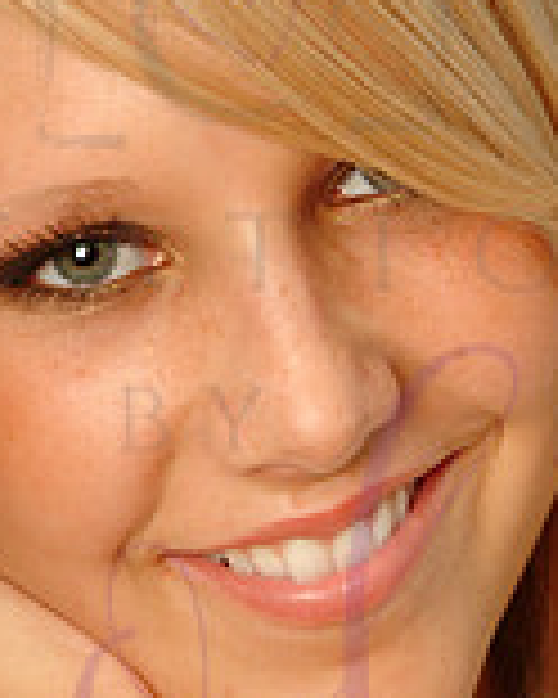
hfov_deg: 2.5
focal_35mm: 632
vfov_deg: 3.1
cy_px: 410
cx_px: 254
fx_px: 13047
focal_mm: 154
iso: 400
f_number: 11
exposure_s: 1/125
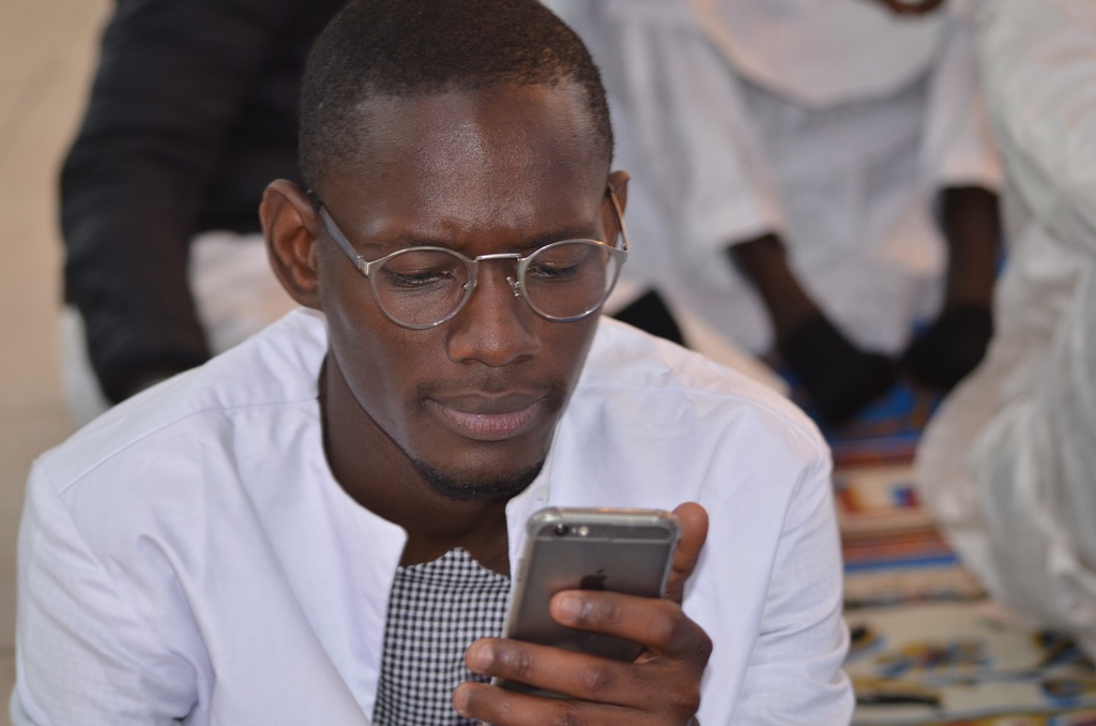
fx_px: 3190
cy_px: 363
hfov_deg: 19.5
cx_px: 548
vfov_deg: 13.0
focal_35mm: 105
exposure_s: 1/60
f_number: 4
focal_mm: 70
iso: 800
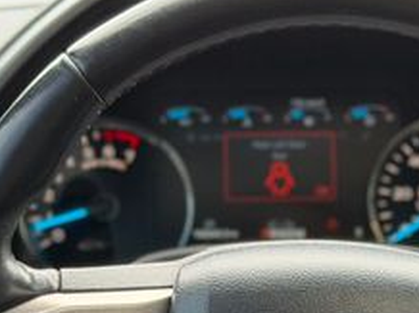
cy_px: 407
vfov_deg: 10.3
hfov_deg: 13.9
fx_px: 1705
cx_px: 336
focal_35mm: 141
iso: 100
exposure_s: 1/203
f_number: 1.78
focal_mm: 6.76
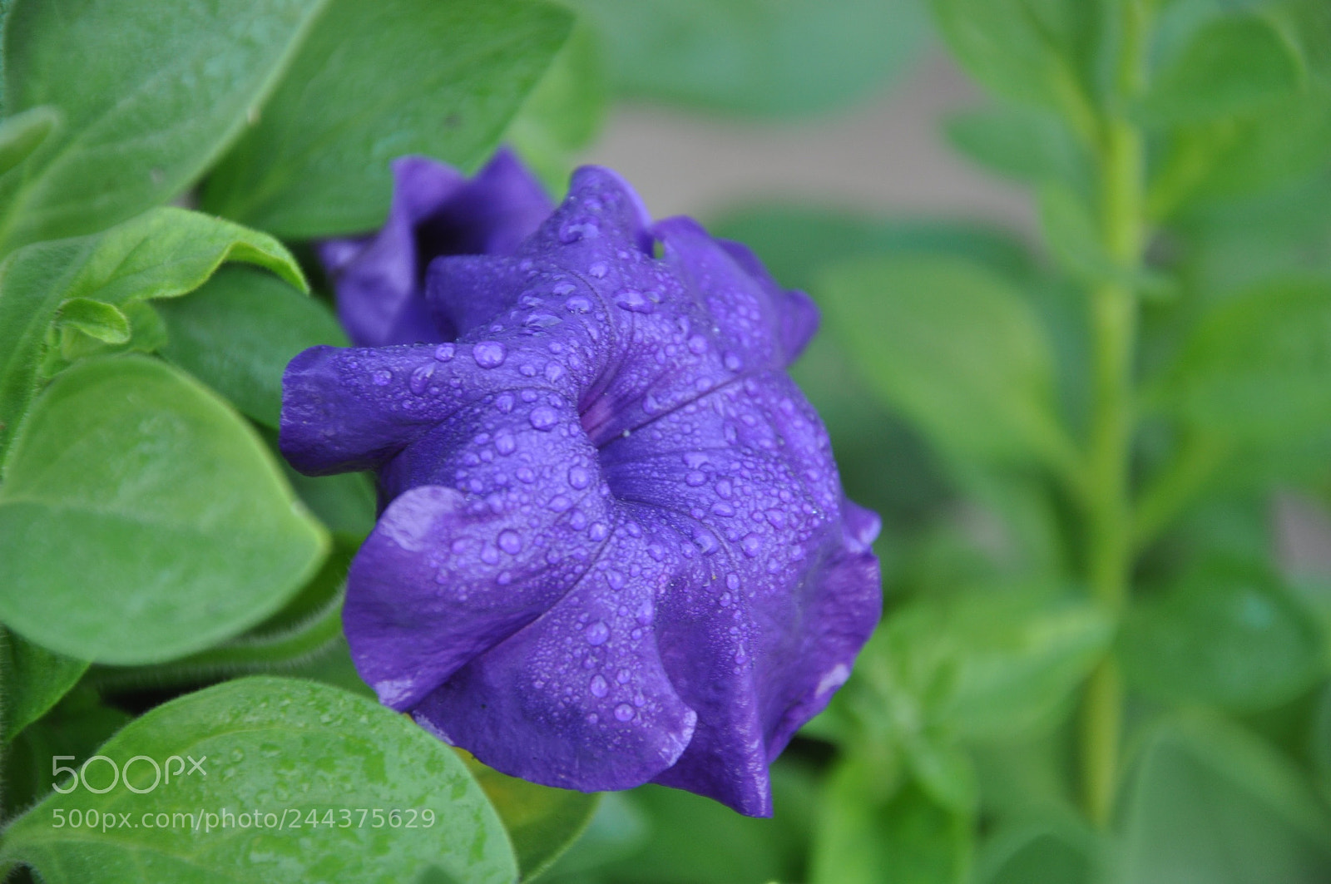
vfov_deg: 8.7
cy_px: 442
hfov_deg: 13.1
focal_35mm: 158
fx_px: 5817
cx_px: 666
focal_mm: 105
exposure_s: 1/25
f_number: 5.6
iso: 320
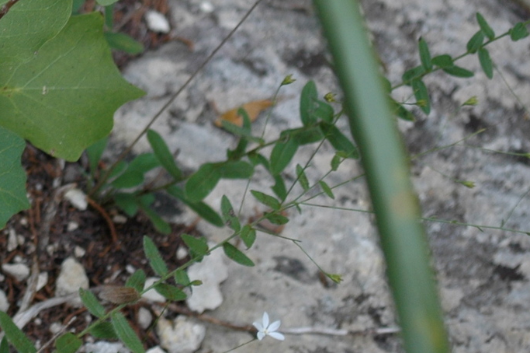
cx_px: -182
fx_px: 3640
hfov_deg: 8.2
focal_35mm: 248
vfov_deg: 5.5
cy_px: -86
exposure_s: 1/50
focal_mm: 55
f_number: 5.6
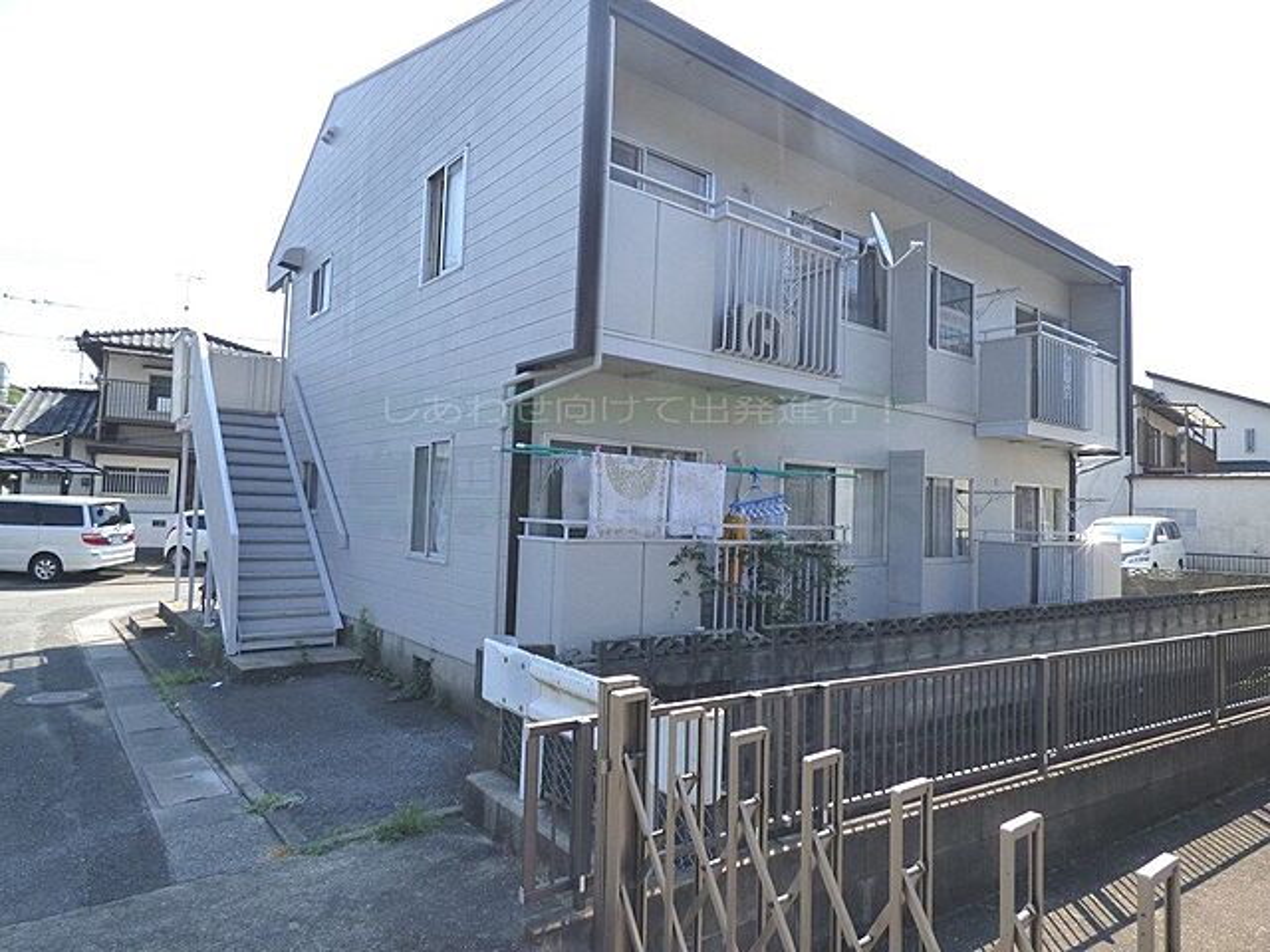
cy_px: 476
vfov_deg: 66.0
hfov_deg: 81.7
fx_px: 734
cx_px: 635
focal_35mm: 20
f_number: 2.8
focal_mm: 3.58
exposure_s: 1/1000
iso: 160
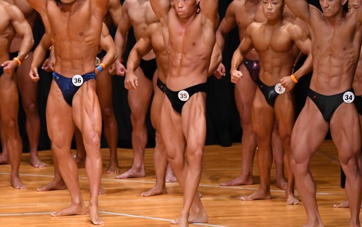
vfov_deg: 3.7
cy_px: 90
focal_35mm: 351
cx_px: 205
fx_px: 3464
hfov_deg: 6.0
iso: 5000
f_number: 5.6
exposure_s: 1/400
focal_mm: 180
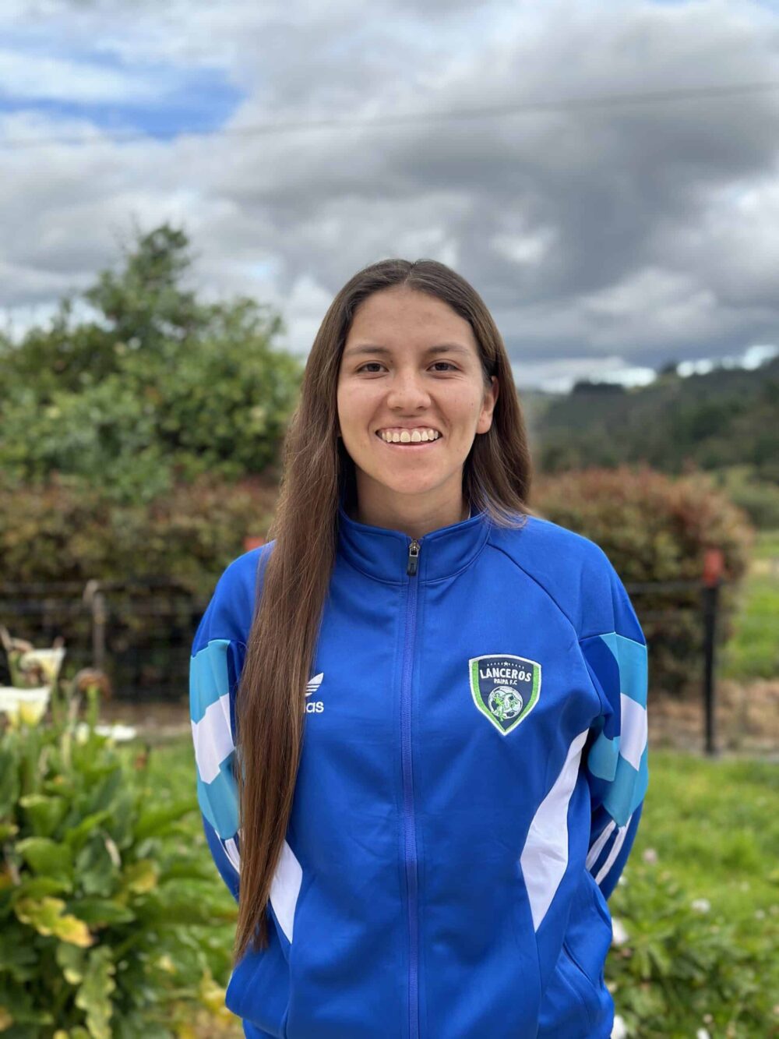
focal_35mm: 48
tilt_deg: -2.9
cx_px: 390
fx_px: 1440
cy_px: 520
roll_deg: +1.9
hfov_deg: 30.3
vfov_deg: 39.7
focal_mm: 6.86
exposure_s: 1/903
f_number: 1.78
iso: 80
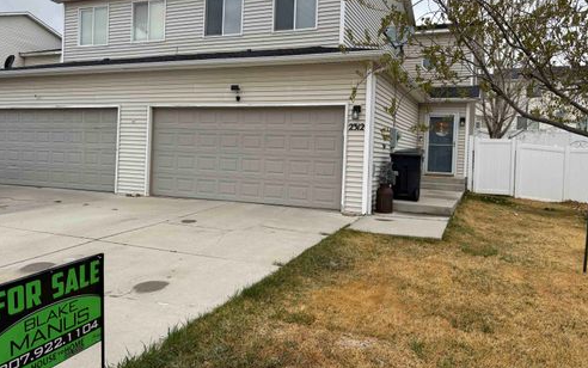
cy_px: 155
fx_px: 449
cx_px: 295
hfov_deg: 66.4
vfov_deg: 44.4
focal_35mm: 28
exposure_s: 1/1418
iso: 50
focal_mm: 5.96
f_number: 1.6
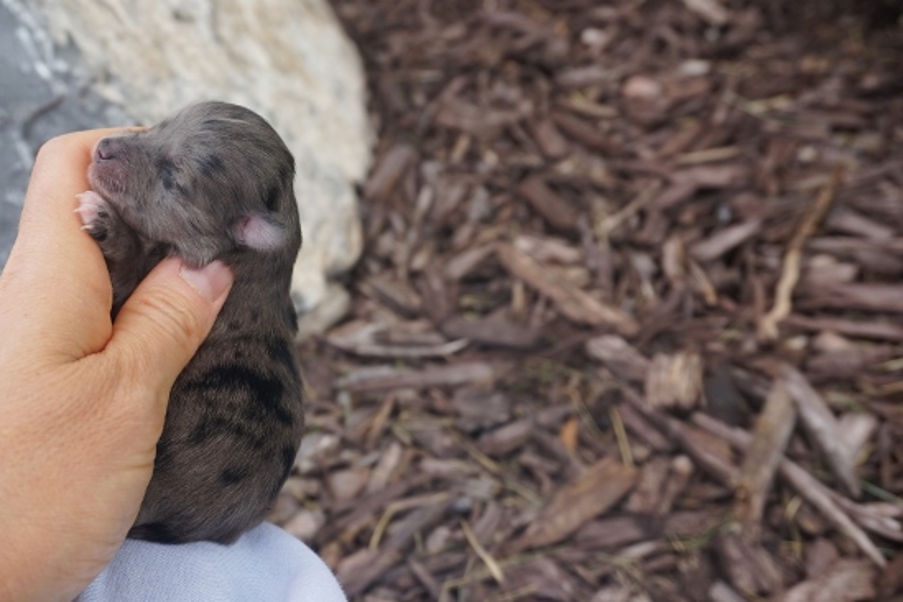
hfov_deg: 46.3
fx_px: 1053
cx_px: 390
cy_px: 272
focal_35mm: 42
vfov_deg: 31.9
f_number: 5.6
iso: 100
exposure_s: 1/80
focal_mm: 24
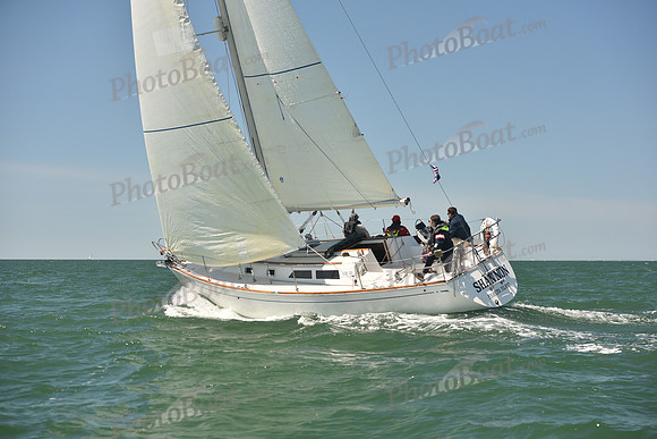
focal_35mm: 70
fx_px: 1278
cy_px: 220
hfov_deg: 28.8
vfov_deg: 19.5
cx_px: 328
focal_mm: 70
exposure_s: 1/800
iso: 250
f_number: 4.5
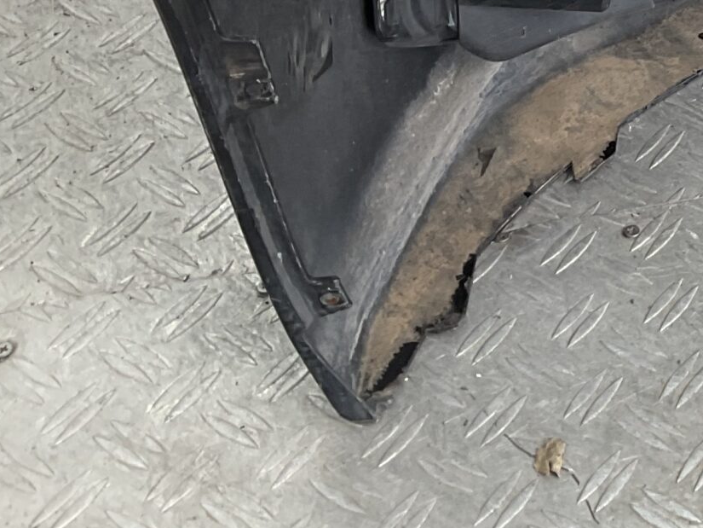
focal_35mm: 90
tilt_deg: -33.1
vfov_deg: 15.2
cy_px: -259
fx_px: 1828
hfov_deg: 19.0
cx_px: 1071
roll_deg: -14.1
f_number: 1.8
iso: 16
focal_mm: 3
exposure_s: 1/124
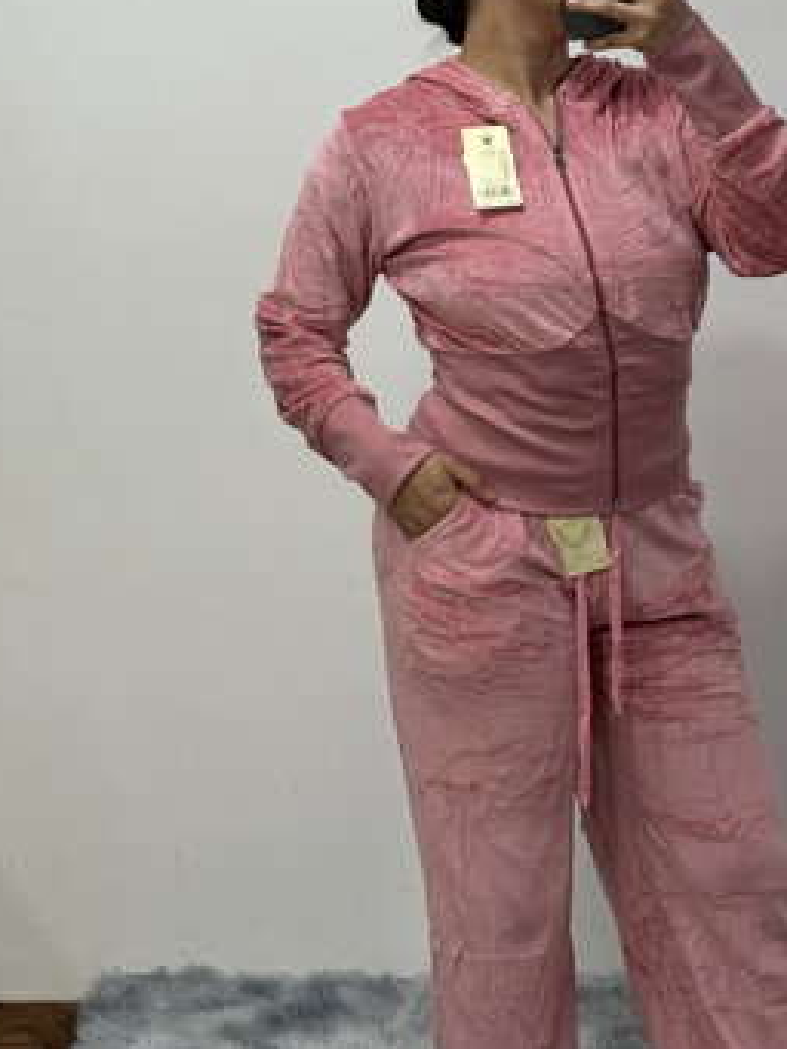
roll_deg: +1.9
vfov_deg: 25.6
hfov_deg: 19.5
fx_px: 2272
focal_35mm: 75
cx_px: 569
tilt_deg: -16.7
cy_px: 235
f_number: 1.78
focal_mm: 6.76
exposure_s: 1/50
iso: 125
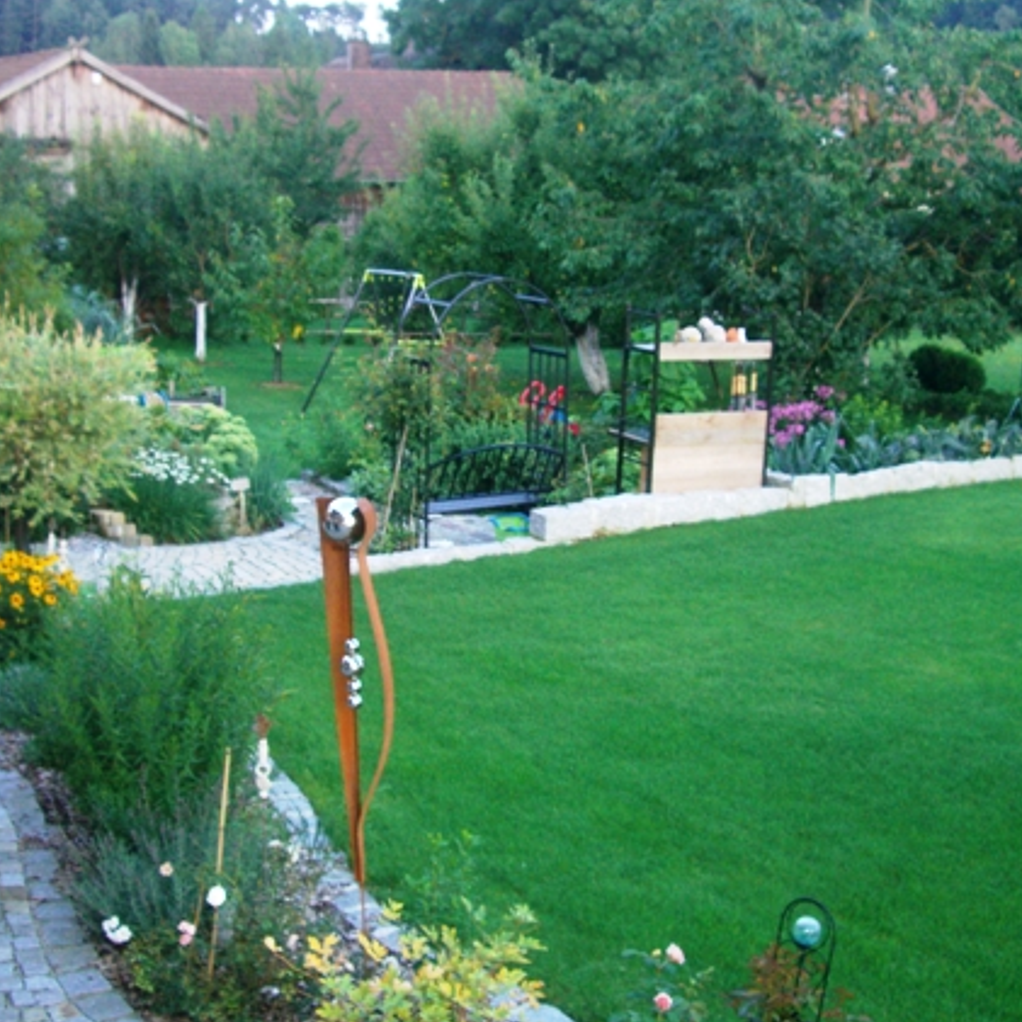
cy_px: 464
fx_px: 1704
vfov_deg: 33.4
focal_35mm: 51
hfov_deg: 33.4
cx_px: 519
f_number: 2.8
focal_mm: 7.9
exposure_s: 1/60
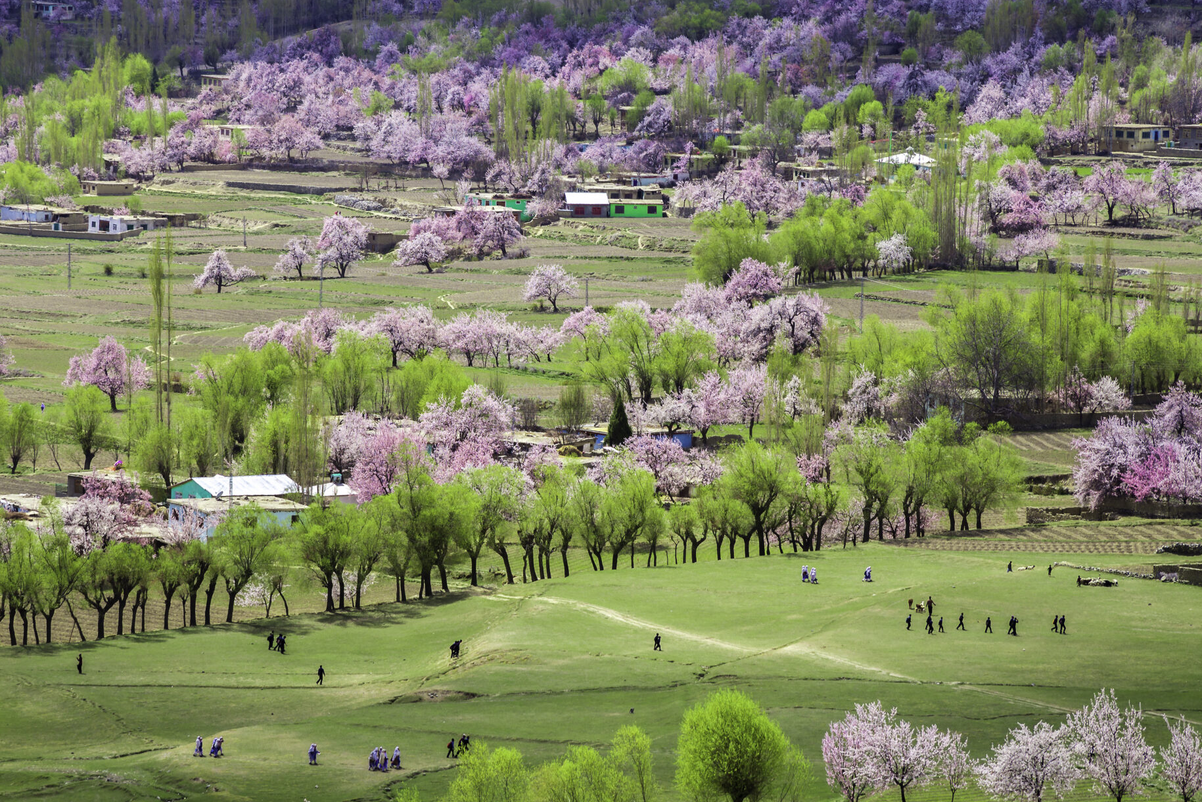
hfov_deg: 12.2
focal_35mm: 168
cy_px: 297
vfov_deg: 8.2
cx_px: 542
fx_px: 5611
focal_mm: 120
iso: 160
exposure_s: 1/160
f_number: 11
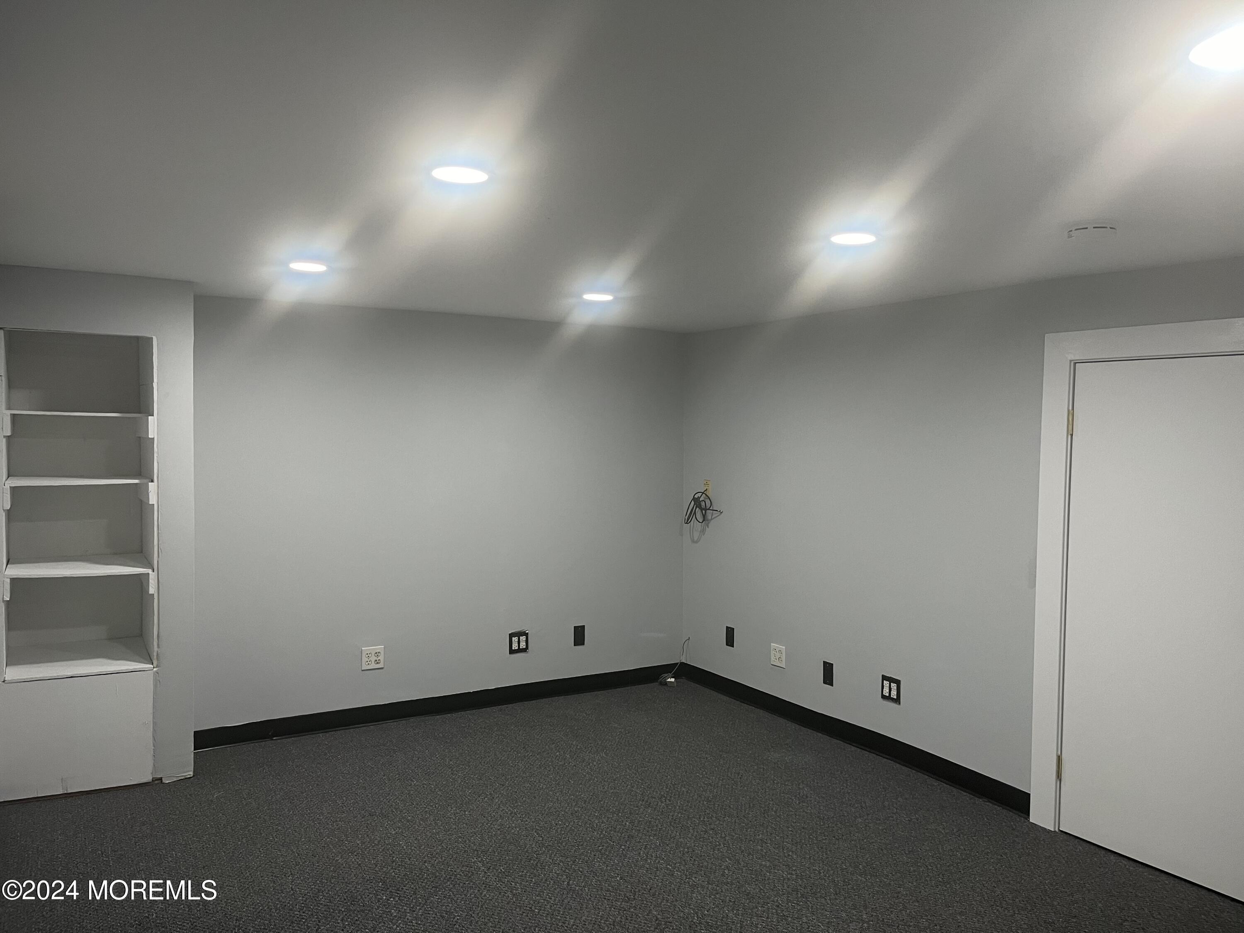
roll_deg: -0.6
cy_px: 466
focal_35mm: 26
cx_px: 622
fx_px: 934
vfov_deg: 53.1
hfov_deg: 67.3
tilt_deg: -2.6
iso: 100
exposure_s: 1/60
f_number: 1.6
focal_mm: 5.1
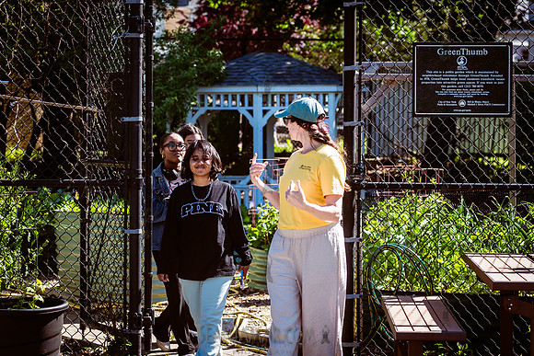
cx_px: 275
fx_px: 1395
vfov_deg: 14.6
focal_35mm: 94
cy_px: 162
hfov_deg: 21.7
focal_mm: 80
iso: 200
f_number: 4
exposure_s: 1/320
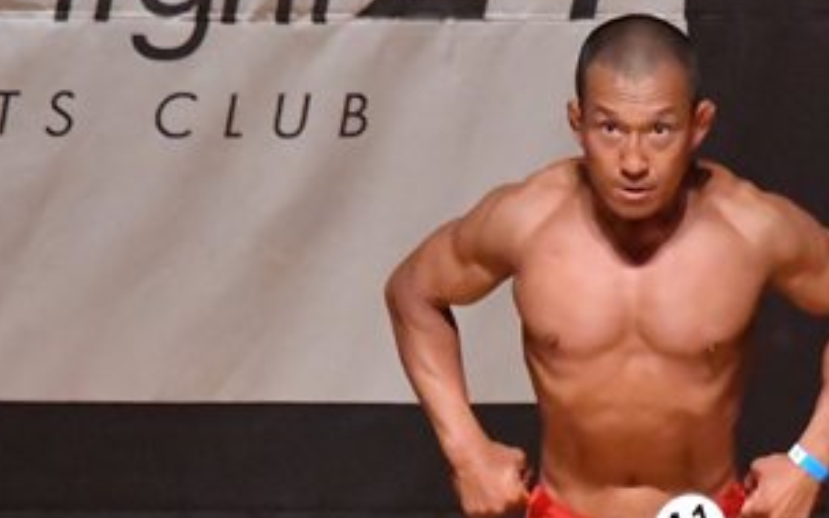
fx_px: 16719
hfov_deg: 2.8
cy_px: 532
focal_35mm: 740
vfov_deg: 1.8
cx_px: 449
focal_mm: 190
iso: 12800
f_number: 5.6
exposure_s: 1/400
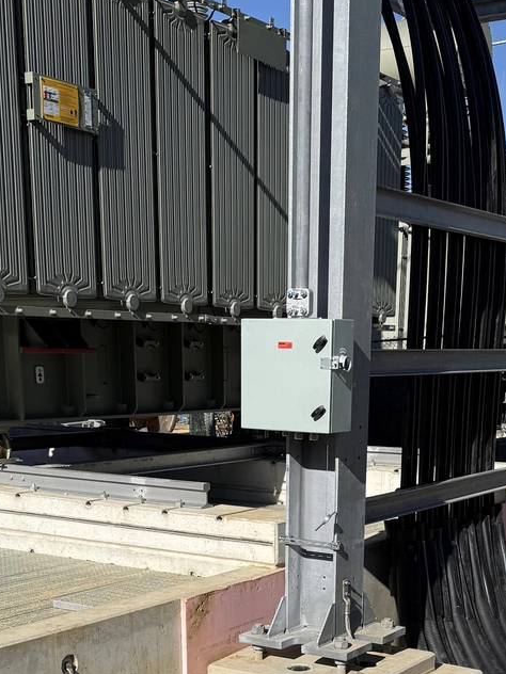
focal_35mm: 57
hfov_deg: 25.6
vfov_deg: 31.3
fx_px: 1111
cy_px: 675
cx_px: 303
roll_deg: -1.7
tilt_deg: -15.9
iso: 80
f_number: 1.78
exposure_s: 1/6711
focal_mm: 6.76
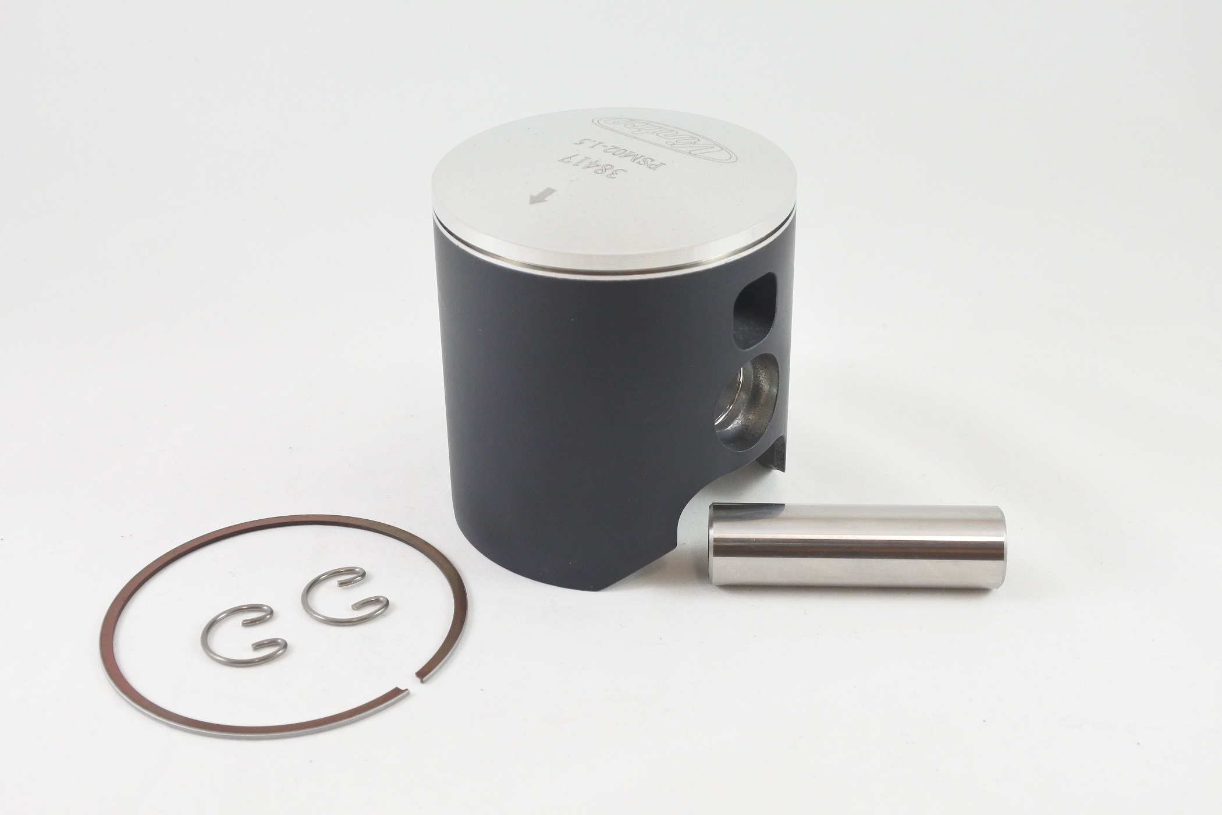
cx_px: 611
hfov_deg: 48.5
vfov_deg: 33.4
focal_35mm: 40
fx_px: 1358
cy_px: 408
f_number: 4.2
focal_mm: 15
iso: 560
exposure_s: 1/125
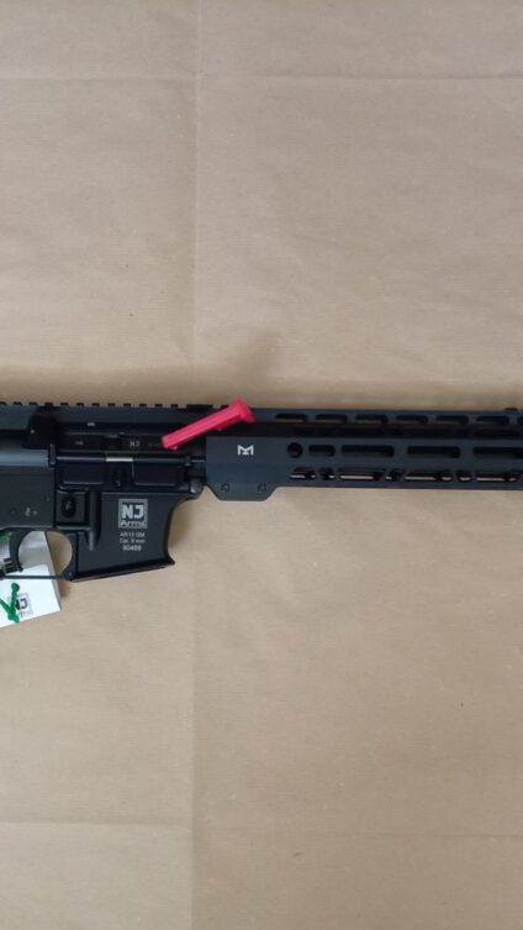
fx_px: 911
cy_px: 472
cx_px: 128
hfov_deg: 31.4
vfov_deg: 54.0
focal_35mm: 37
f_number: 1.8
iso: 1584
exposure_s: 1/16.7
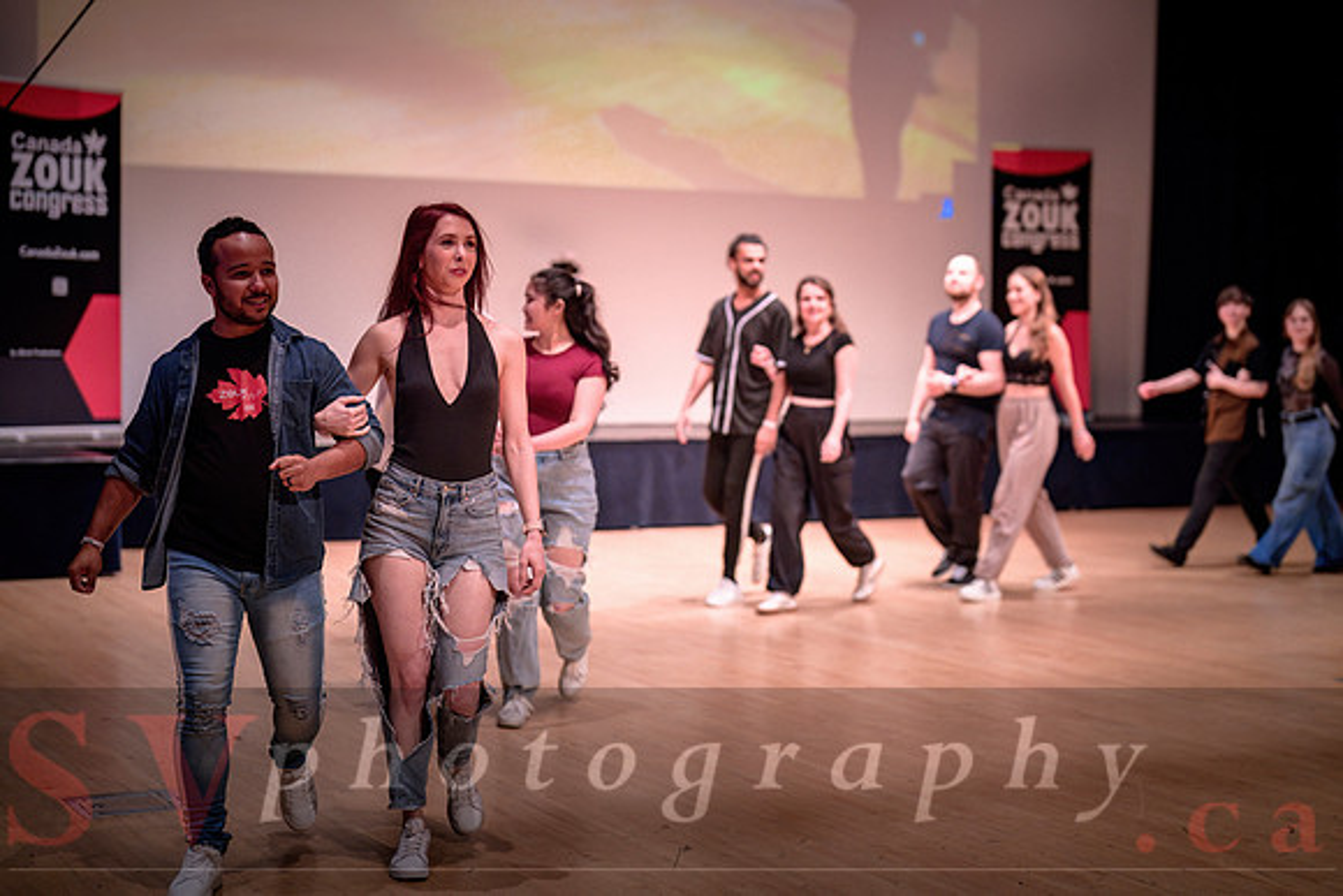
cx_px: 711
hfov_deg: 33.2
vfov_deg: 22.4
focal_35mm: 60
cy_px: 355
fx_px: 2254
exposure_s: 1/320
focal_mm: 50
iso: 1250
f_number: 1.4
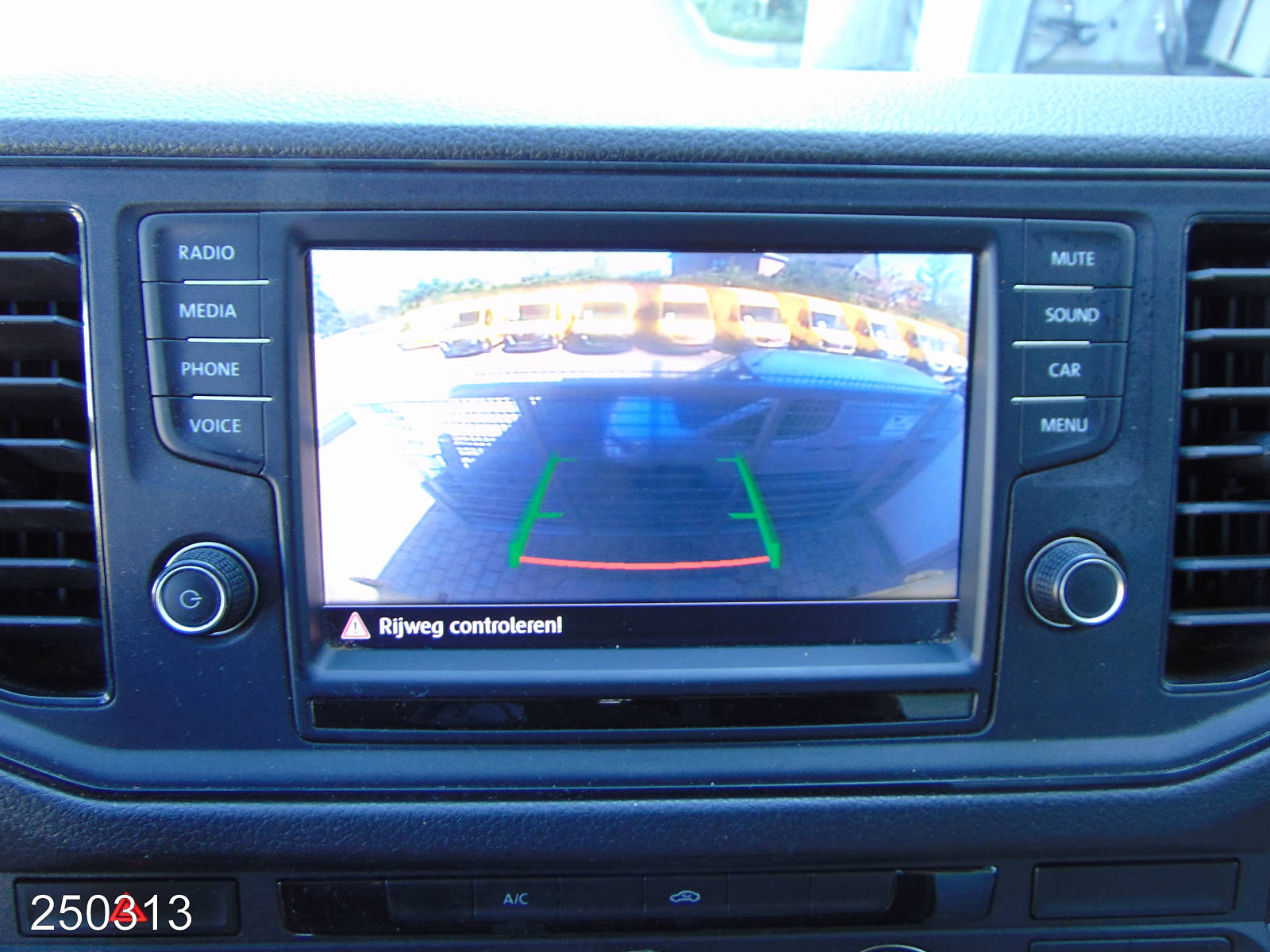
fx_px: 917
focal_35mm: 25
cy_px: 476
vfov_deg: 54.9
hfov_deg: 69.4
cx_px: 635
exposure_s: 1/25
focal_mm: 4.5
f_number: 3
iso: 100
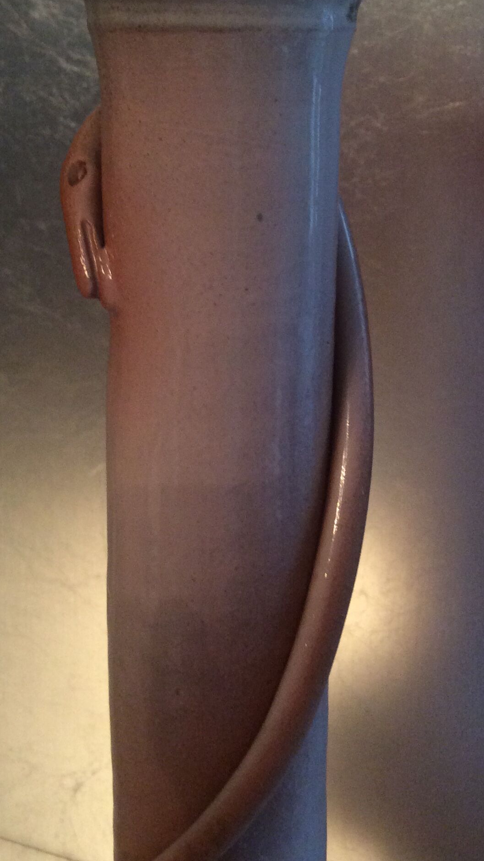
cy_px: 326
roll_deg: -0.7
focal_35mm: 48
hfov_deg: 24.9
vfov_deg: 42.6
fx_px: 1096
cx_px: 253
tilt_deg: -16.5
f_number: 2.4
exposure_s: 1/25
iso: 160
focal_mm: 3.3
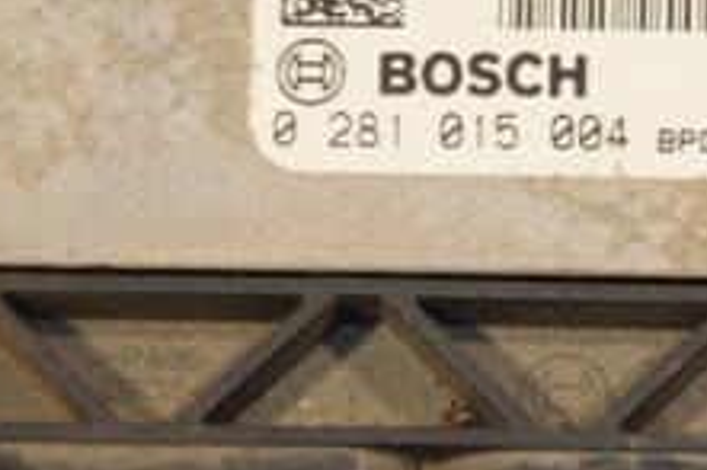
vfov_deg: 3.2
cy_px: -38
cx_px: 720
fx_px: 8406
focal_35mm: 428
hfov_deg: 4.8
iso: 800
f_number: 7.1
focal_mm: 105
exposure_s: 1/200
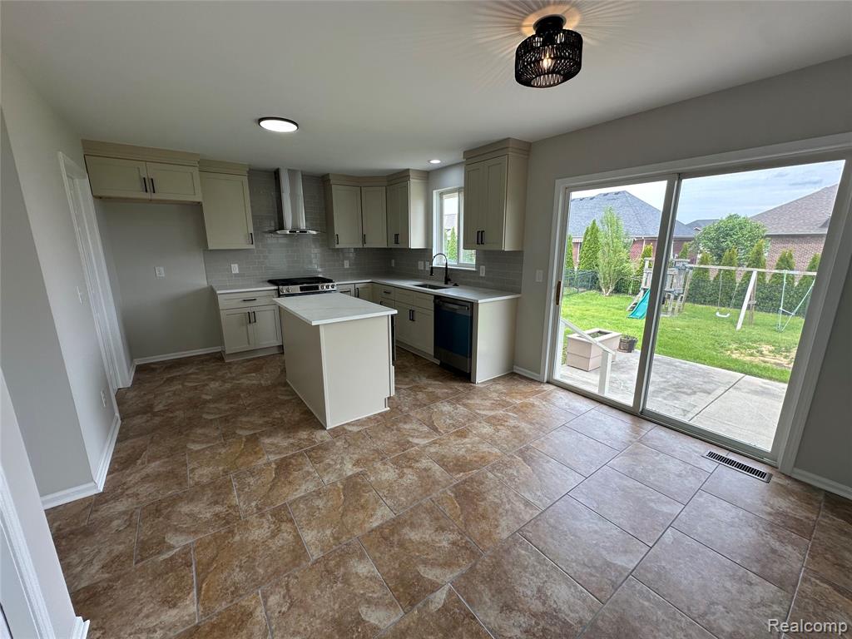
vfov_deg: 85.7
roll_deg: -0.2
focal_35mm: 14
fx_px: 345
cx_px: 426
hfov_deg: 102.1
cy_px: 320
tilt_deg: -12.0
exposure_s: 1/166
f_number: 2.2
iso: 40
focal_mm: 2.22
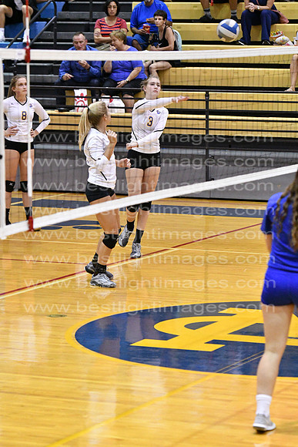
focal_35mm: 165
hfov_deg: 8.3
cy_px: 224
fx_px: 2047
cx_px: 149
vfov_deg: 12.4
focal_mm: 110
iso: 8000
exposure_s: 1/640
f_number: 4
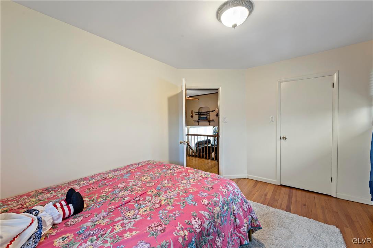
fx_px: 145
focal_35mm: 14
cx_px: 186
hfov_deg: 104.3
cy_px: 124
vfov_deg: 81.1
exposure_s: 1
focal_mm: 14
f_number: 9
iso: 320
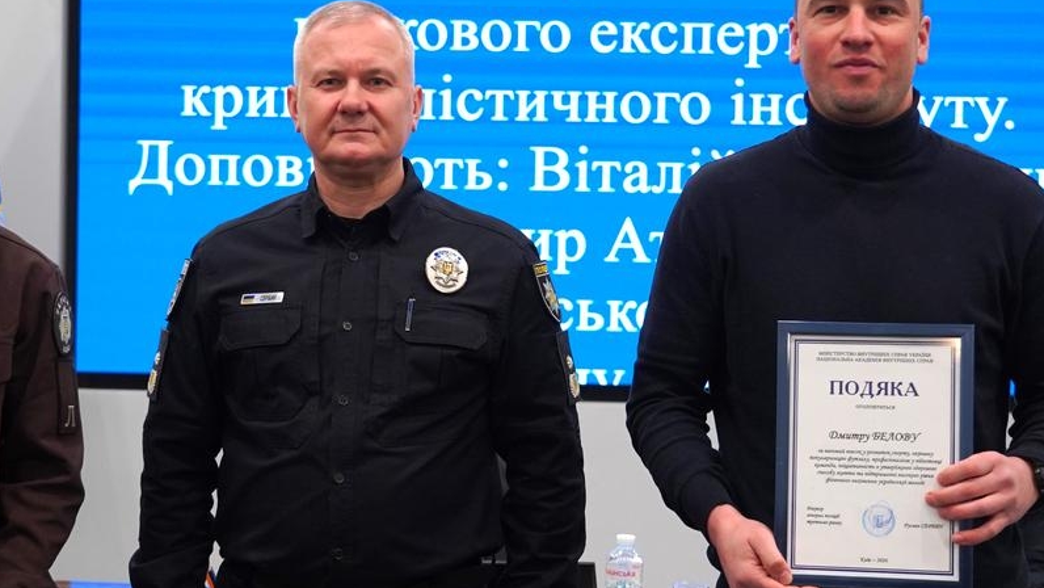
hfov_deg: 28.2
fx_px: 2076
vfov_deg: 16.1
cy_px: 285
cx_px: 455
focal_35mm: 75
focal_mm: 38
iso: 1600
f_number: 4
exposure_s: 1/160
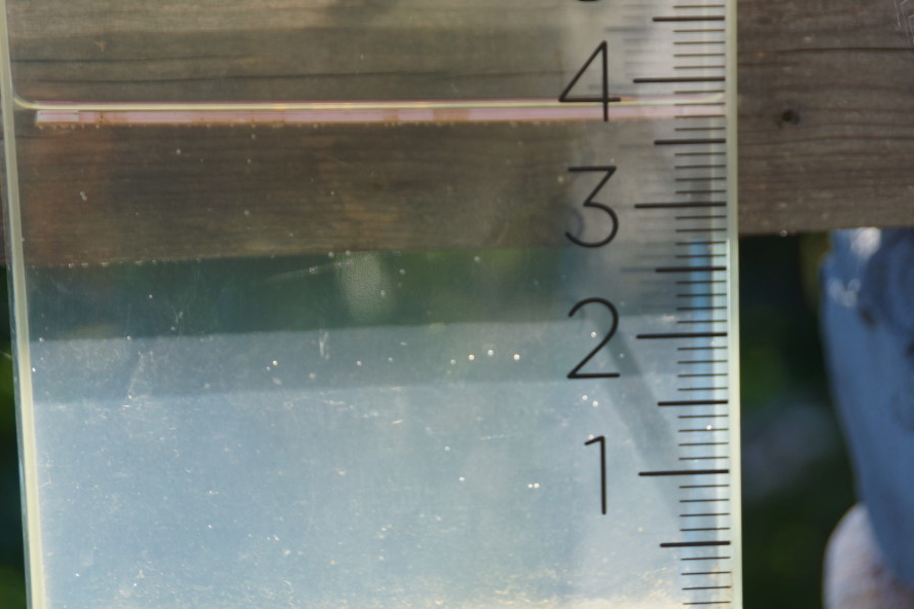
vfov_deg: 8.5
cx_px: 491
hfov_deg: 12.8
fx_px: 4076
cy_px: 352
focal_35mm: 161
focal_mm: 85
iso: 160
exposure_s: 1/160
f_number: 5.6
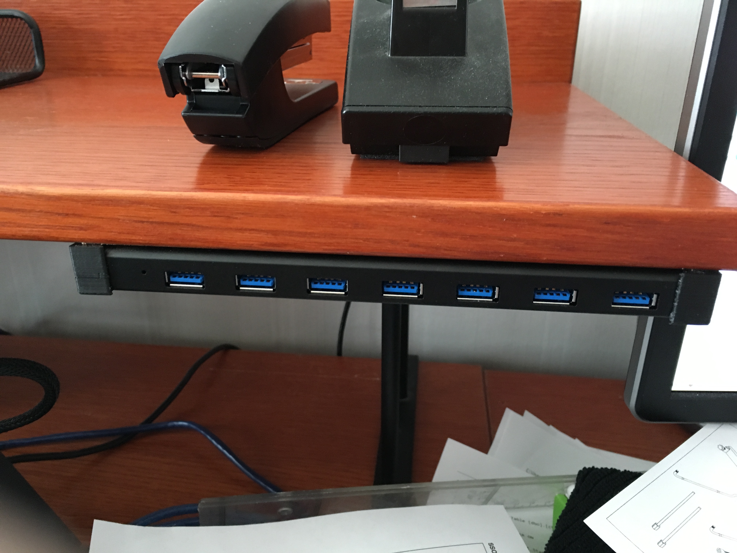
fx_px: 617
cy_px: 276
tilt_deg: -23.5
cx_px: 368
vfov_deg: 48.2
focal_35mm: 29
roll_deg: -1.3
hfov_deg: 61.7
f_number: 2.2
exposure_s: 1/17
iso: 400
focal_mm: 4.15
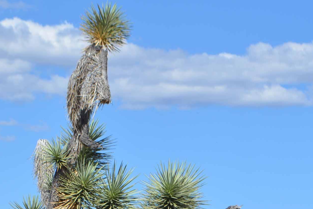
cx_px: 21
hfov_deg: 10.3
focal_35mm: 198
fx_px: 1724
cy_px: 234
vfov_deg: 6.9
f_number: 9
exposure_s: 1/320
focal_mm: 55
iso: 100
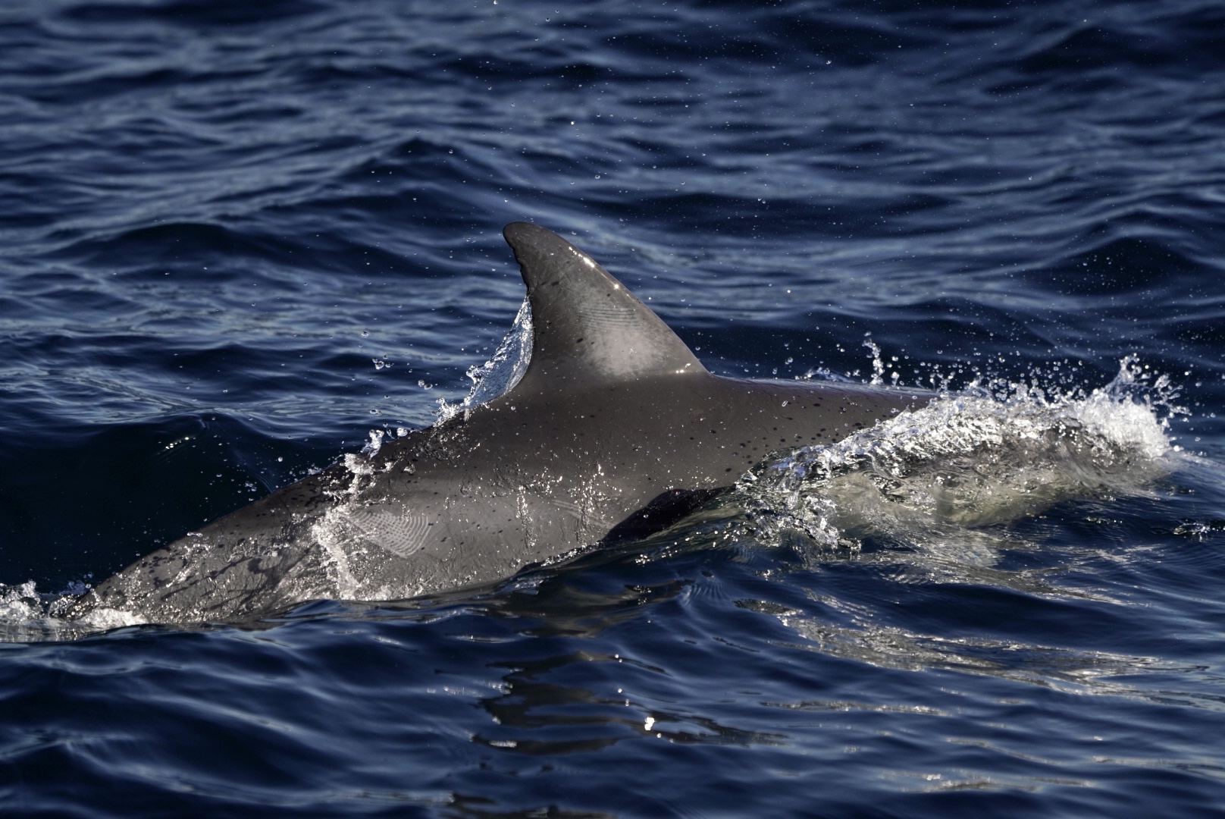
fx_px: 8411
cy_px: 410
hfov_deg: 8.3
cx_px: 612
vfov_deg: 5.6
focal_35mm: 247
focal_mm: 247
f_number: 6.3
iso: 400
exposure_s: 1/2000
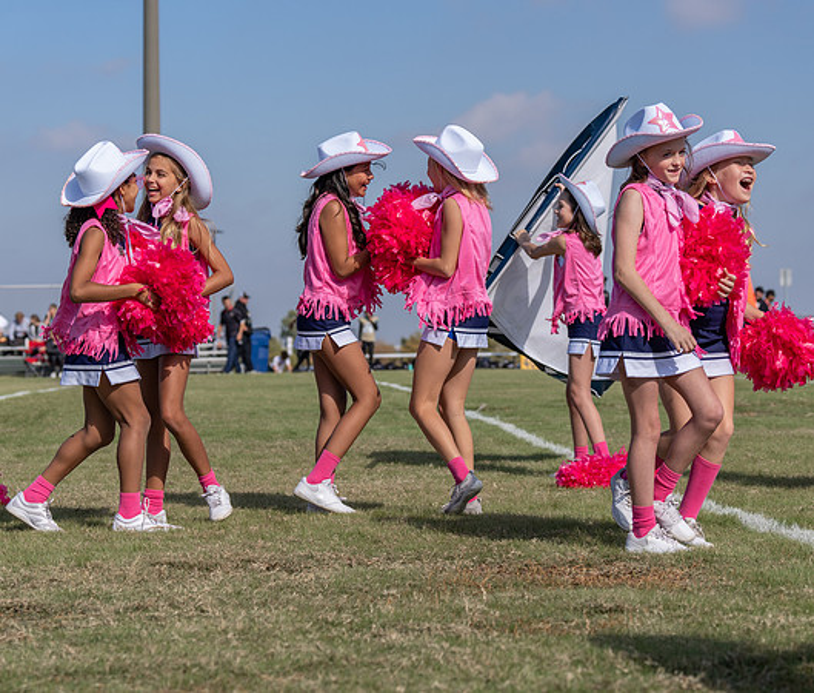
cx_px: 430
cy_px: 311
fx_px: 2343
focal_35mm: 95
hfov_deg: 19.7
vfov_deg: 16.8
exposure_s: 1/1600
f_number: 4
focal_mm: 70
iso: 125
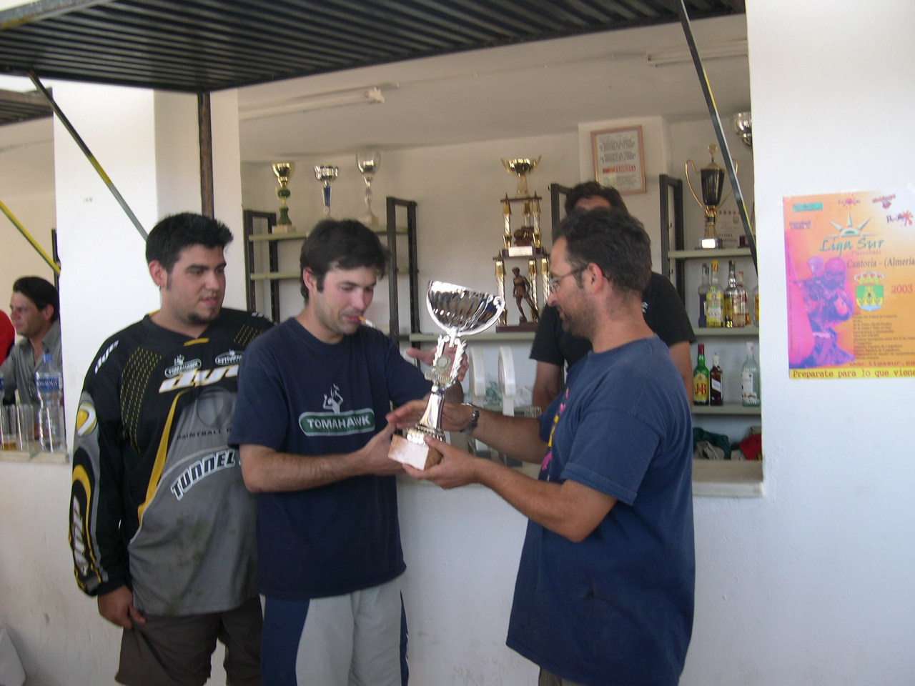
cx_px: 458
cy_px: 343
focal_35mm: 38
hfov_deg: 49.0
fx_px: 1004
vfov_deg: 37.7
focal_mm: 8
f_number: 2.8
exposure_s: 1/80.5
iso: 100
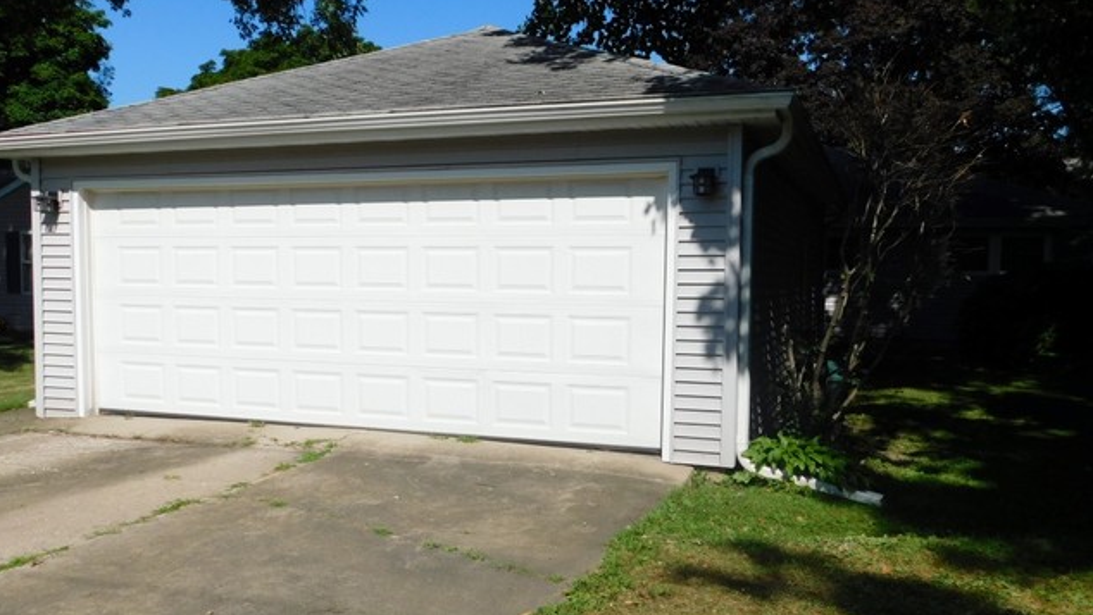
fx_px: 957
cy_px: 353
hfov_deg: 59.5
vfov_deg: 35.6
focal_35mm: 33
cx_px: 545
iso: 125
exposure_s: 1/500
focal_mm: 5.3
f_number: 6.4
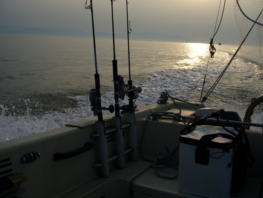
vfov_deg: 40.7
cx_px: 132
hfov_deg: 52.6
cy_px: 99
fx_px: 266
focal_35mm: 35
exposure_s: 1/640
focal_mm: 5.8
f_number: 5.6
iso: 80
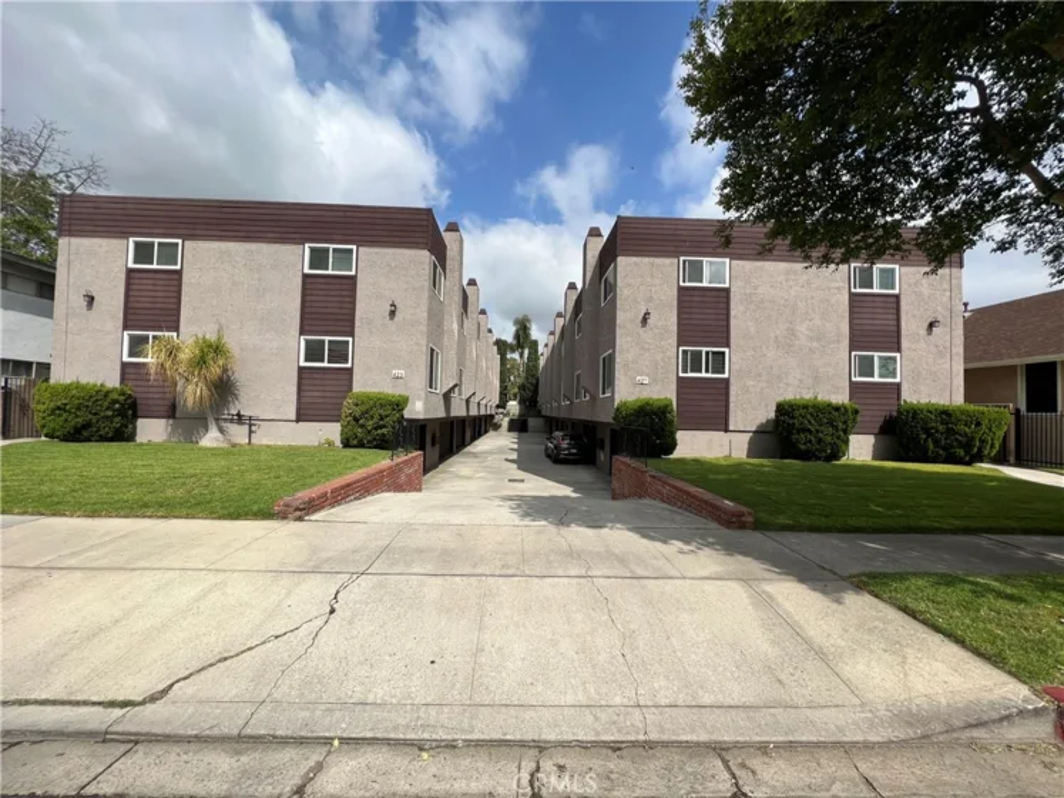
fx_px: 400
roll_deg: -1.7
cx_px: 532
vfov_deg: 89.9
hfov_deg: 106.2
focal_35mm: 13
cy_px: 399
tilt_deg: +2.3
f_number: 1.8
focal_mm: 1.57
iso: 32
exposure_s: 1/2179
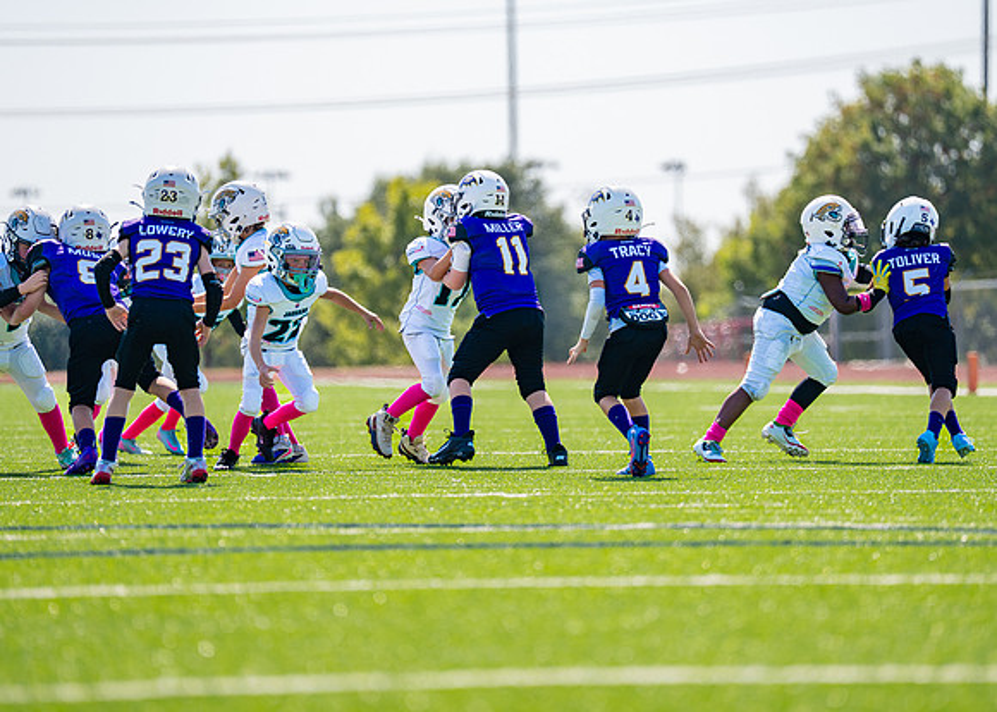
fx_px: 6795
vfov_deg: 6.0
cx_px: 514
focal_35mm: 240
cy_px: 324
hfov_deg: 8.4
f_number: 2.8
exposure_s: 1/2000
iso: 125
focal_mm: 200
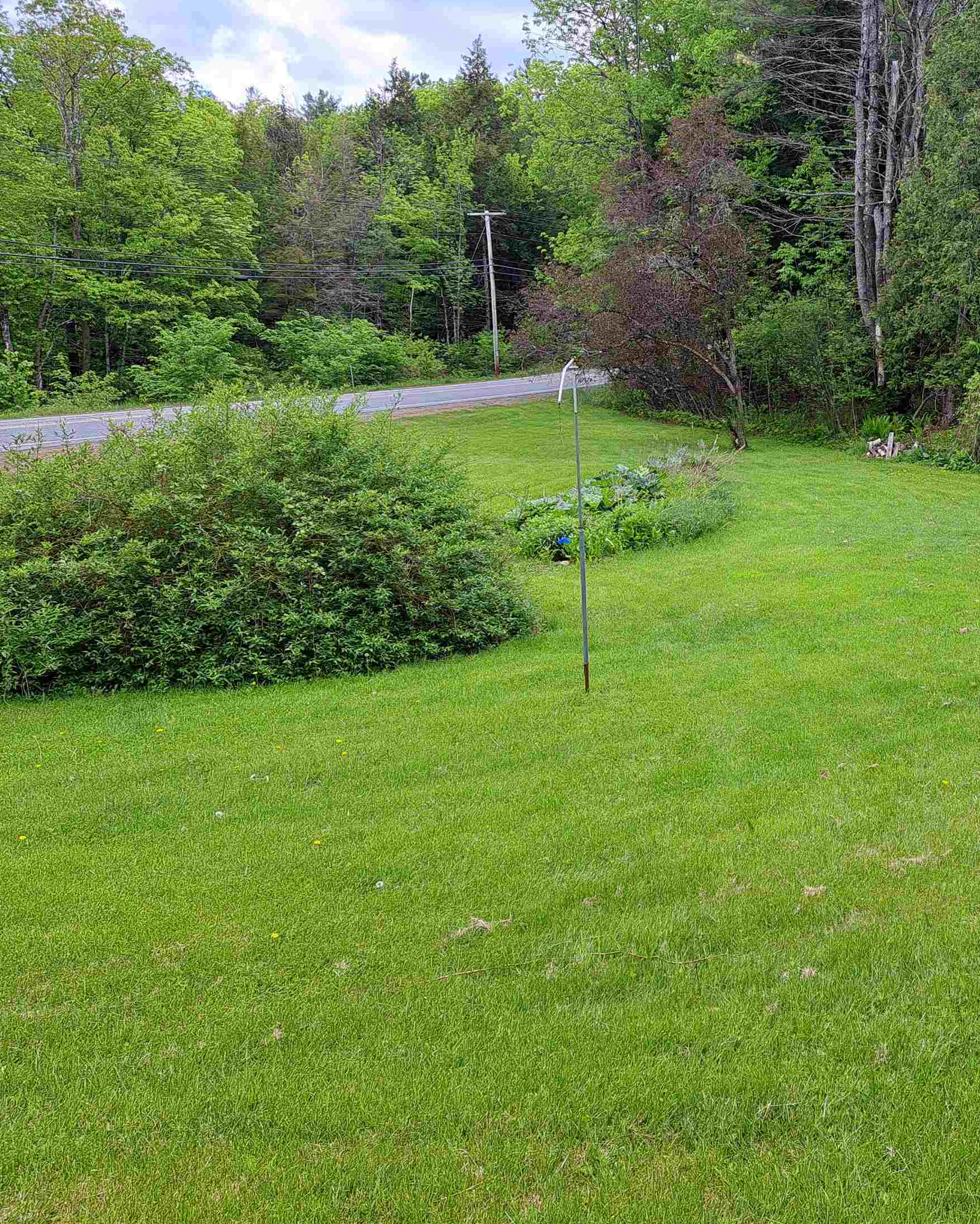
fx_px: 1196
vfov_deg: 54.2
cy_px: 590
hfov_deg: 42.5
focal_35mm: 33
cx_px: 789
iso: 50
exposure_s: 1/336
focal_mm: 5.23
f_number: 1.8
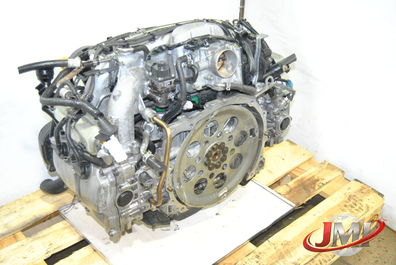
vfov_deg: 32.0
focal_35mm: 42
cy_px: 132
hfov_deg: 46.3
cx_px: 198
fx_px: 463
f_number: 5
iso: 800
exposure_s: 1/60
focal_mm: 28
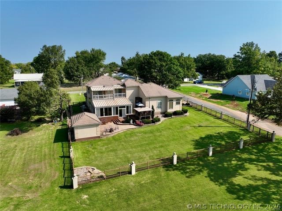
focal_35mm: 24
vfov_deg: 56.8
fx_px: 195
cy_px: 106
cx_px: 141
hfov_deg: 71.6
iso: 120
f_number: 2.8
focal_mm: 12.29
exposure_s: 1/2000
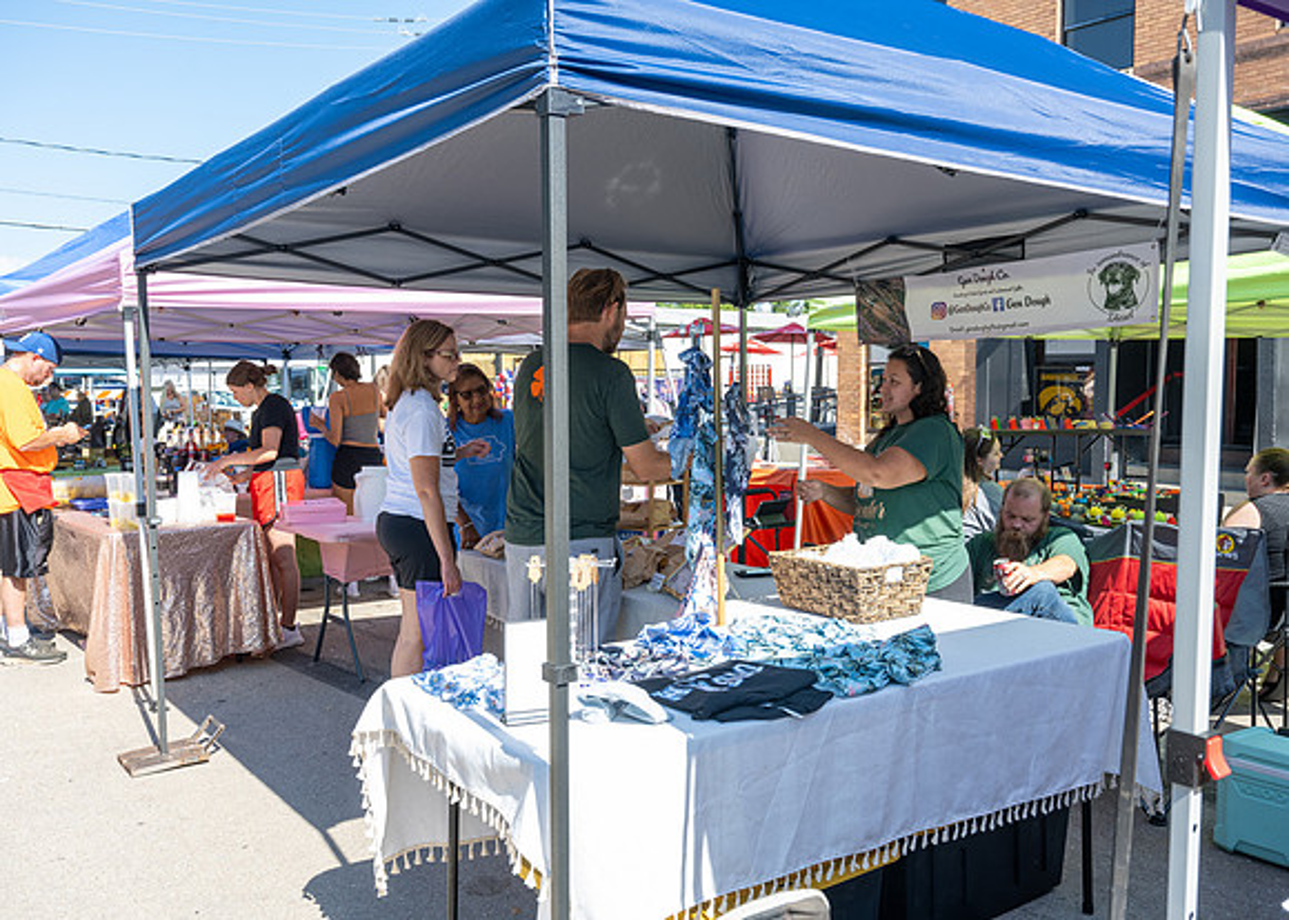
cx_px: 644
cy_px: 460
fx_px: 1151
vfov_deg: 43.6
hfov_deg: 58.5
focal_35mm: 31
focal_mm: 30
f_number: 7.1
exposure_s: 1/200
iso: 200
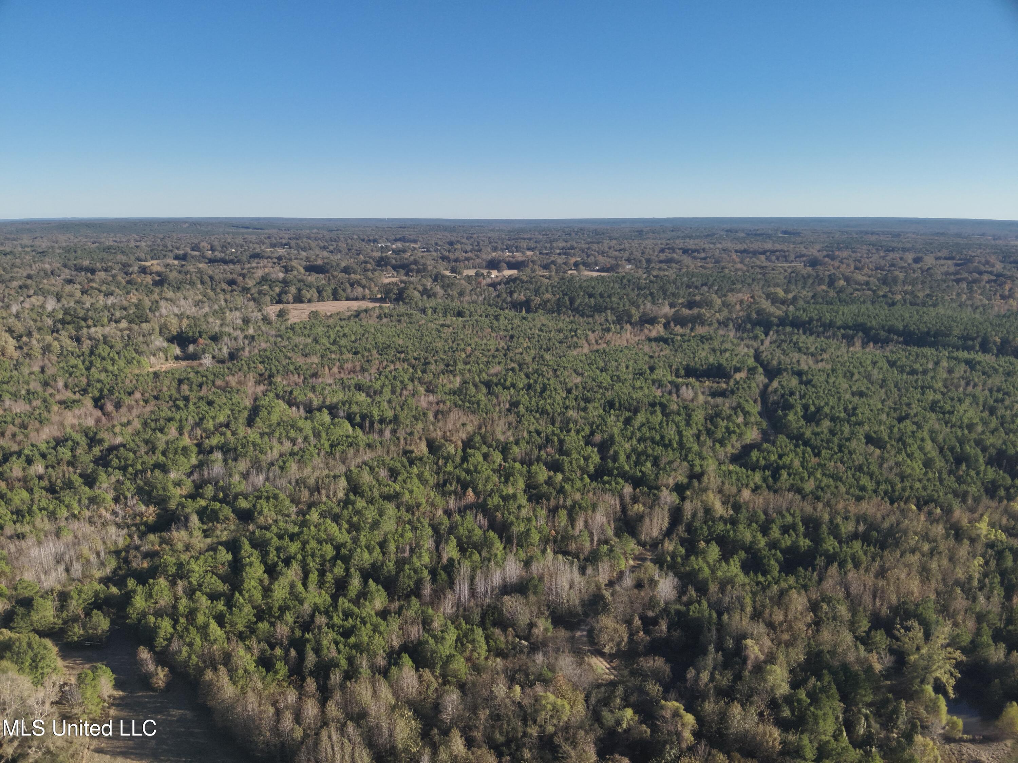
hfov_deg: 71.6
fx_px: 706
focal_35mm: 24
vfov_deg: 56.8
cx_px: 509
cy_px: 382
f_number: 2.8
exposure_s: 1/800
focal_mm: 4.4
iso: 100
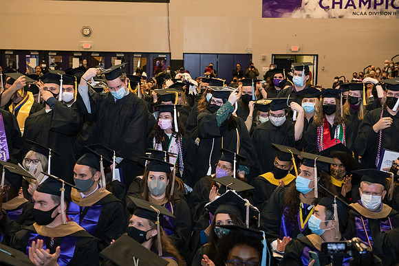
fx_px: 643
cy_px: 133
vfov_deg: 23.4
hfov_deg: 34.5
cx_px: 200
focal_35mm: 58
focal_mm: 58
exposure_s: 1/200
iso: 3200
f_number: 5.6
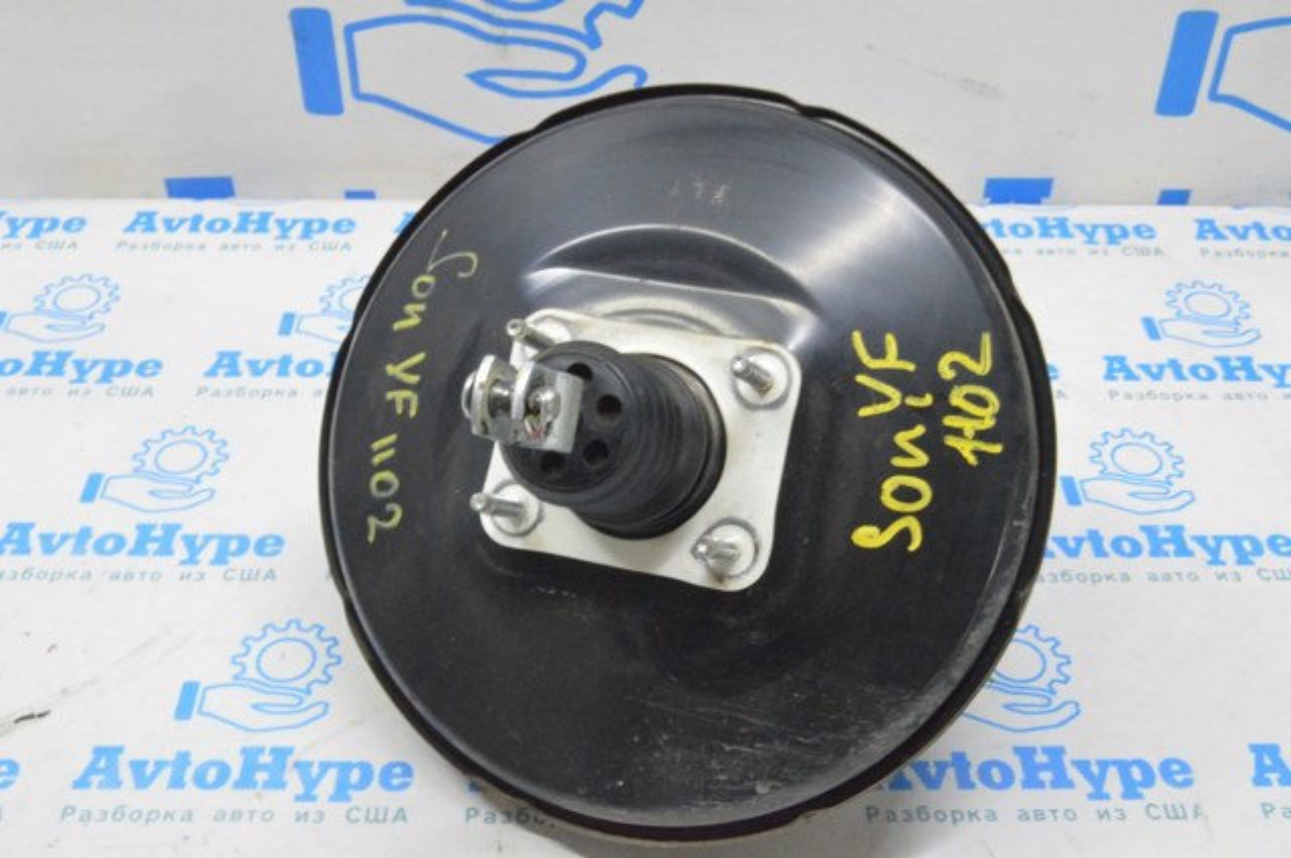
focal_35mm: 45
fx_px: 1612
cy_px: 429
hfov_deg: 43.7
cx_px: 646
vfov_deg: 29.8
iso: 6400
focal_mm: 30
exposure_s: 1/15
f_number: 20
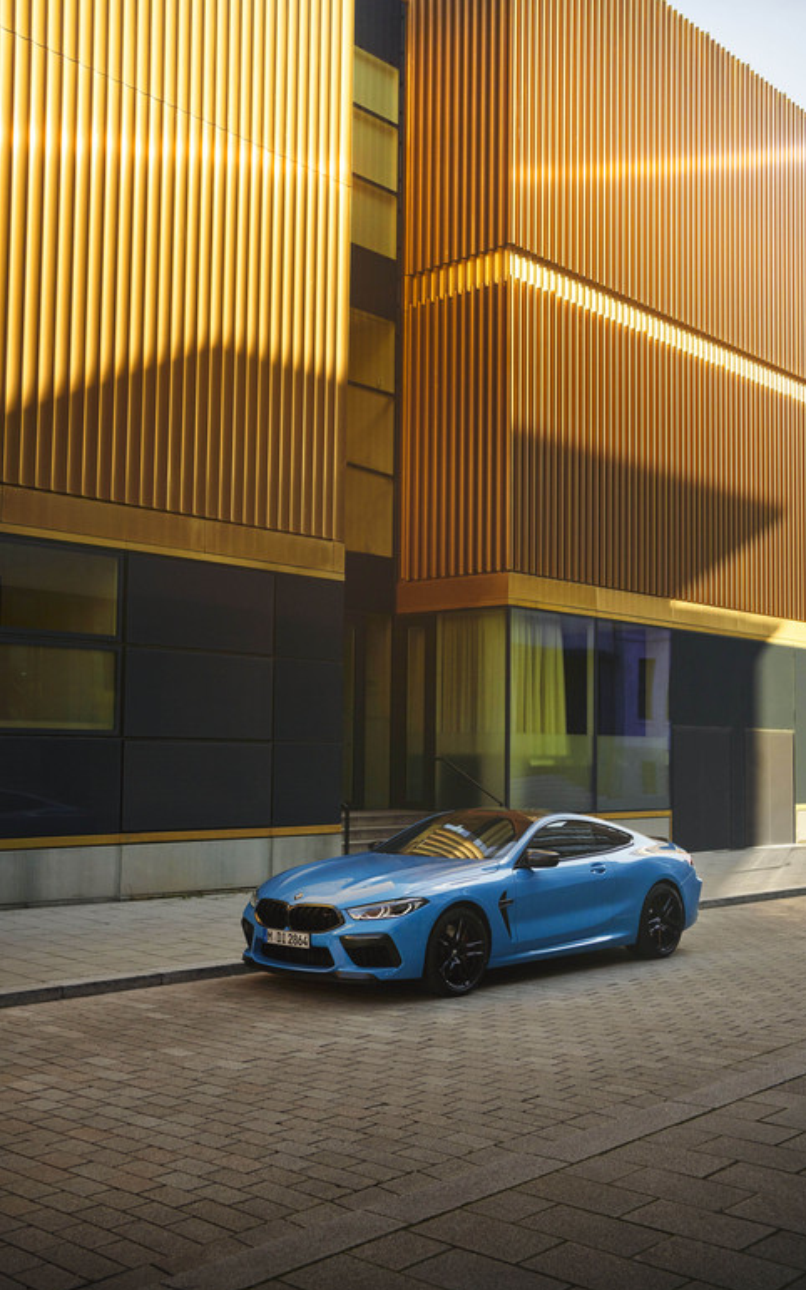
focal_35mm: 37
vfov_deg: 52.7
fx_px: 1300
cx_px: 406
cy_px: 656
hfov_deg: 34.4
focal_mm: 35
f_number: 5
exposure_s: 1/800
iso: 500
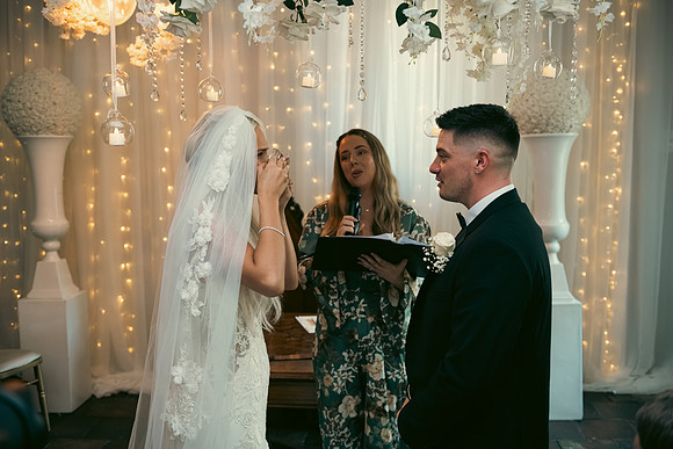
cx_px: 336
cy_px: 224
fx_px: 711
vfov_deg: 35.1
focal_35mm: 38
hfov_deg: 50.7
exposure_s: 1/160
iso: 1250
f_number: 3.5
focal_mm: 38
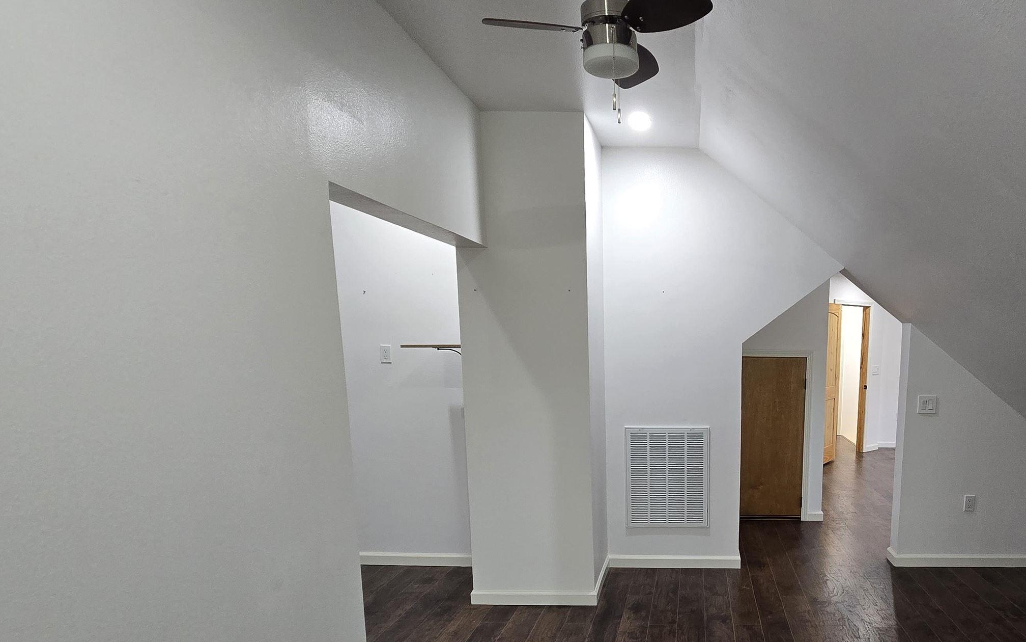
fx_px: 587
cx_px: 701
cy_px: 438
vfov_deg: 55.8
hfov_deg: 79.0
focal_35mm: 21
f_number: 2.2
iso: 320
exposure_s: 1/60
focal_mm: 2.2
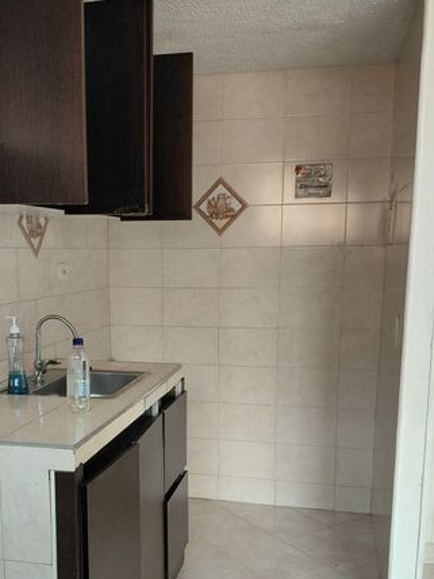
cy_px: 358
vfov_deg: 47.5
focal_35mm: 39
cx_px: 151
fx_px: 652
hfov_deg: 36.5
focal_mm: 4.69
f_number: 1.8
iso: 80
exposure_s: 1/120
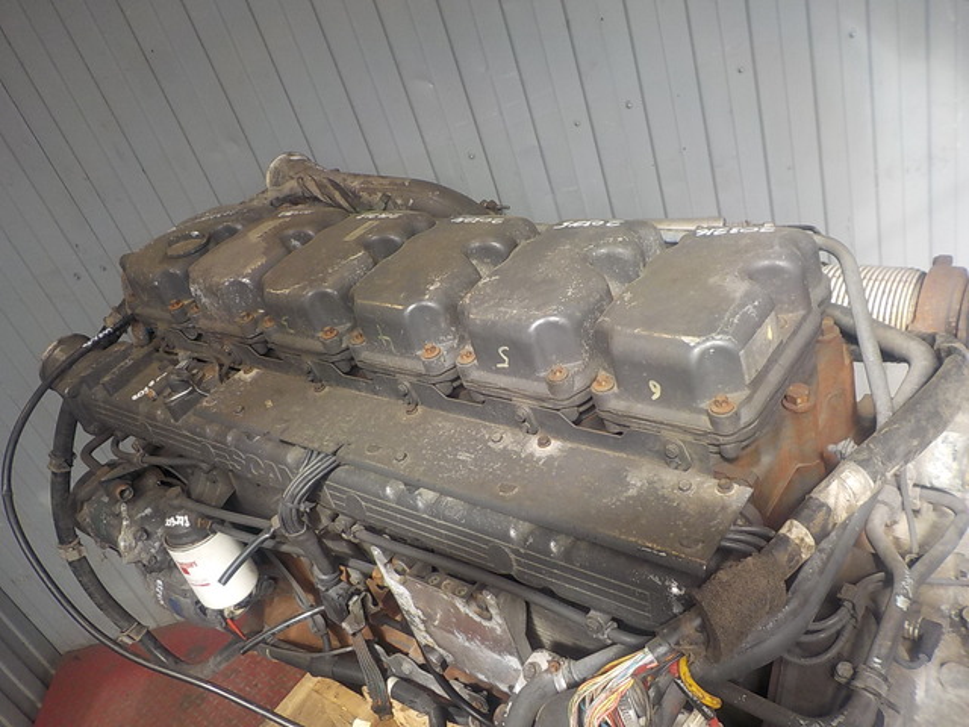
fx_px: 840
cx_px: 484
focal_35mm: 30
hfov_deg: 60.0
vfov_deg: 46.8
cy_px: 364
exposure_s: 1/160
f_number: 3.3
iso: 125
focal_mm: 4.1
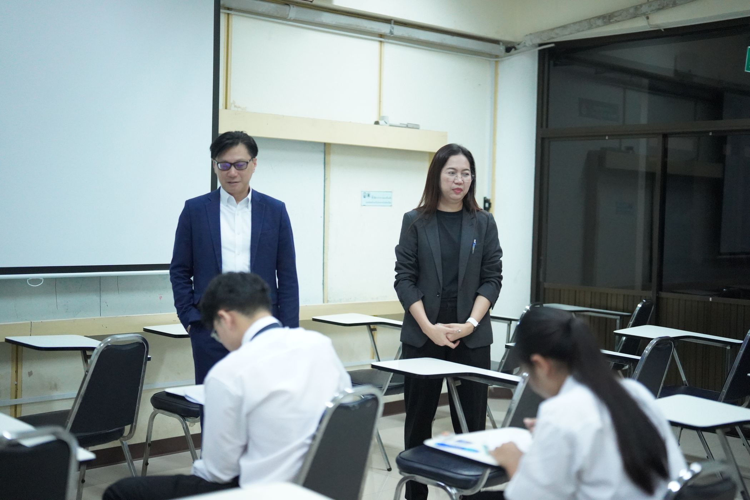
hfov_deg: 39.6
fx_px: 1042
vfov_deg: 27.0
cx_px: 375
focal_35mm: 50
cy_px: 250
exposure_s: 1/3200
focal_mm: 50
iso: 10000
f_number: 1.2
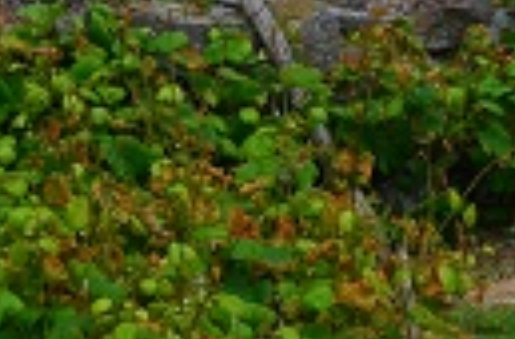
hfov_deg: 10.8
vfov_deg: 7.3
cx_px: 938
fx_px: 2551
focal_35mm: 179
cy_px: -335
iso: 100
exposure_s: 1/125
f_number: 11
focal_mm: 26
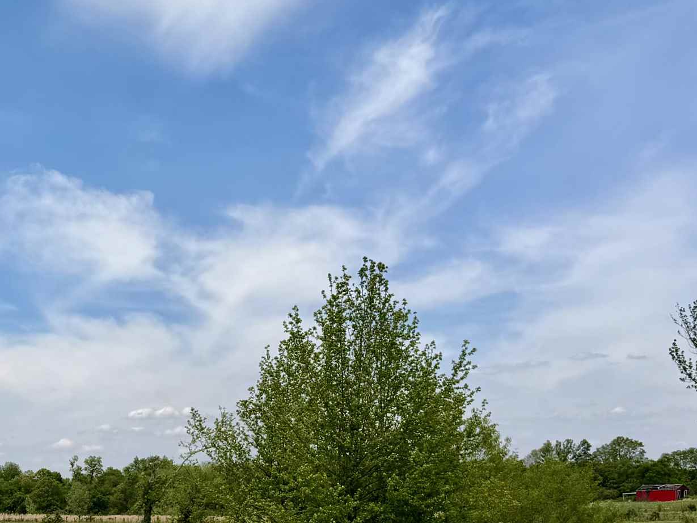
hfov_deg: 30.7
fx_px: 1208
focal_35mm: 60
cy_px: 534
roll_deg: -0.2
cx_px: 64
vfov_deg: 23.3
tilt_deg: -1.8
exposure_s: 1/7353
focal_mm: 6.76
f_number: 1.78
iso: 80
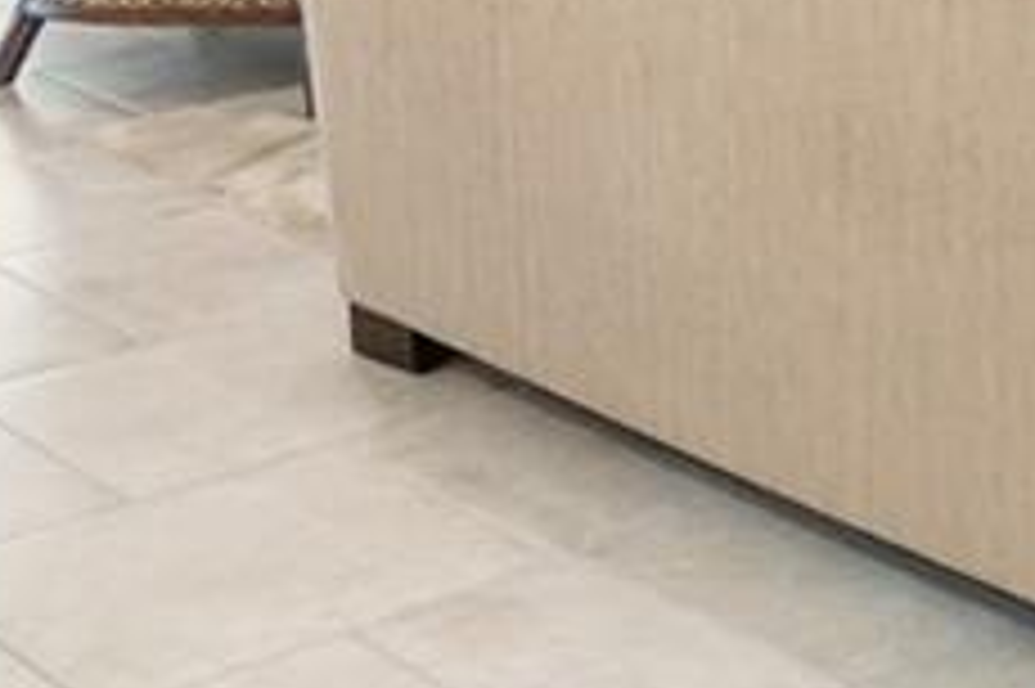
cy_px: -726
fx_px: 3074
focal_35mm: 107
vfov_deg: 11.4
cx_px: 1521
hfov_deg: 17.3
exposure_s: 1/30
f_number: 6.7
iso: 1600
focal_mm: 24
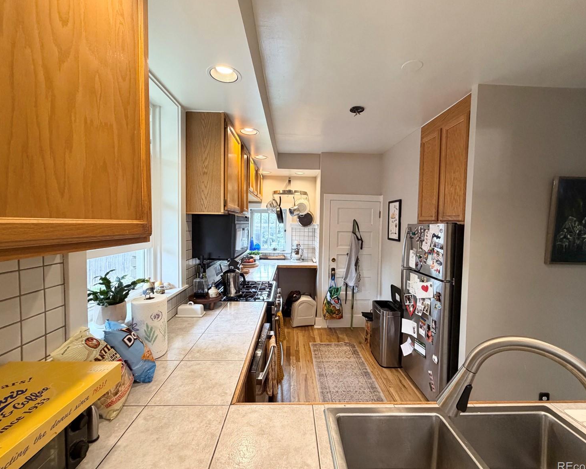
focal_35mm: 15
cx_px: 301
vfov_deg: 84.0
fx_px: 260
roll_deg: -0.9
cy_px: 234
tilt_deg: -3.2
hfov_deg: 96.8
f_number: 2.2
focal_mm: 2.22
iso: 320
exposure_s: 1/120
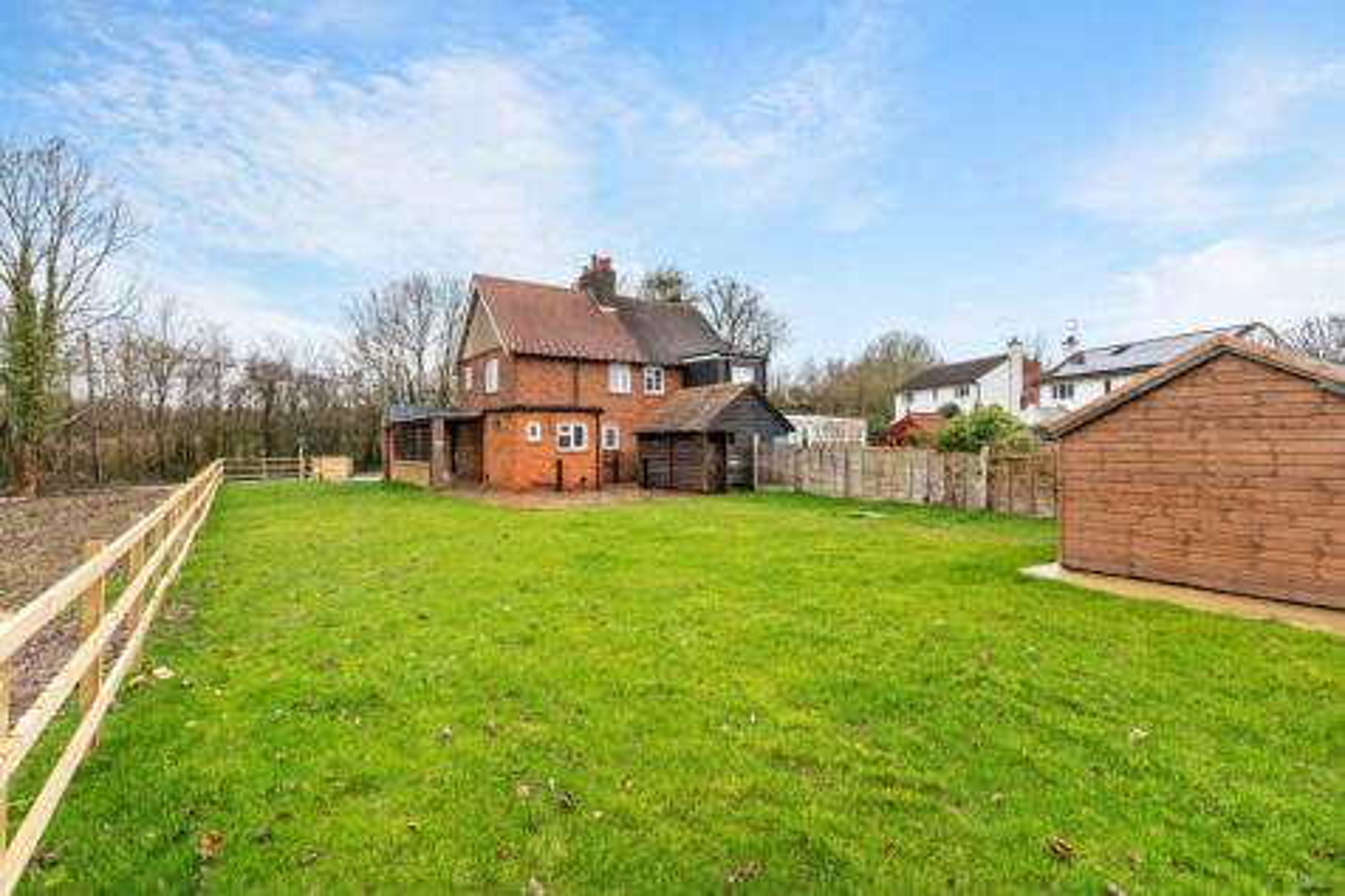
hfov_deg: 93.3
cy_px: 448
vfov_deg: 70.4
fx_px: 635
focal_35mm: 17
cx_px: 672
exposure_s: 1/80
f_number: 8
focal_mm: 17
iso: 500
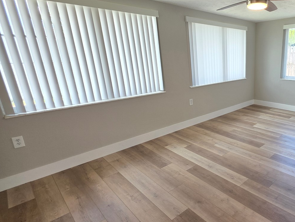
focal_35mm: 21
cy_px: 110
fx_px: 179
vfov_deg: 63.5
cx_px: 236
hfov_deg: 71.0
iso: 64
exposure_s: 1/120
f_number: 1.9
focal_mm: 2.2
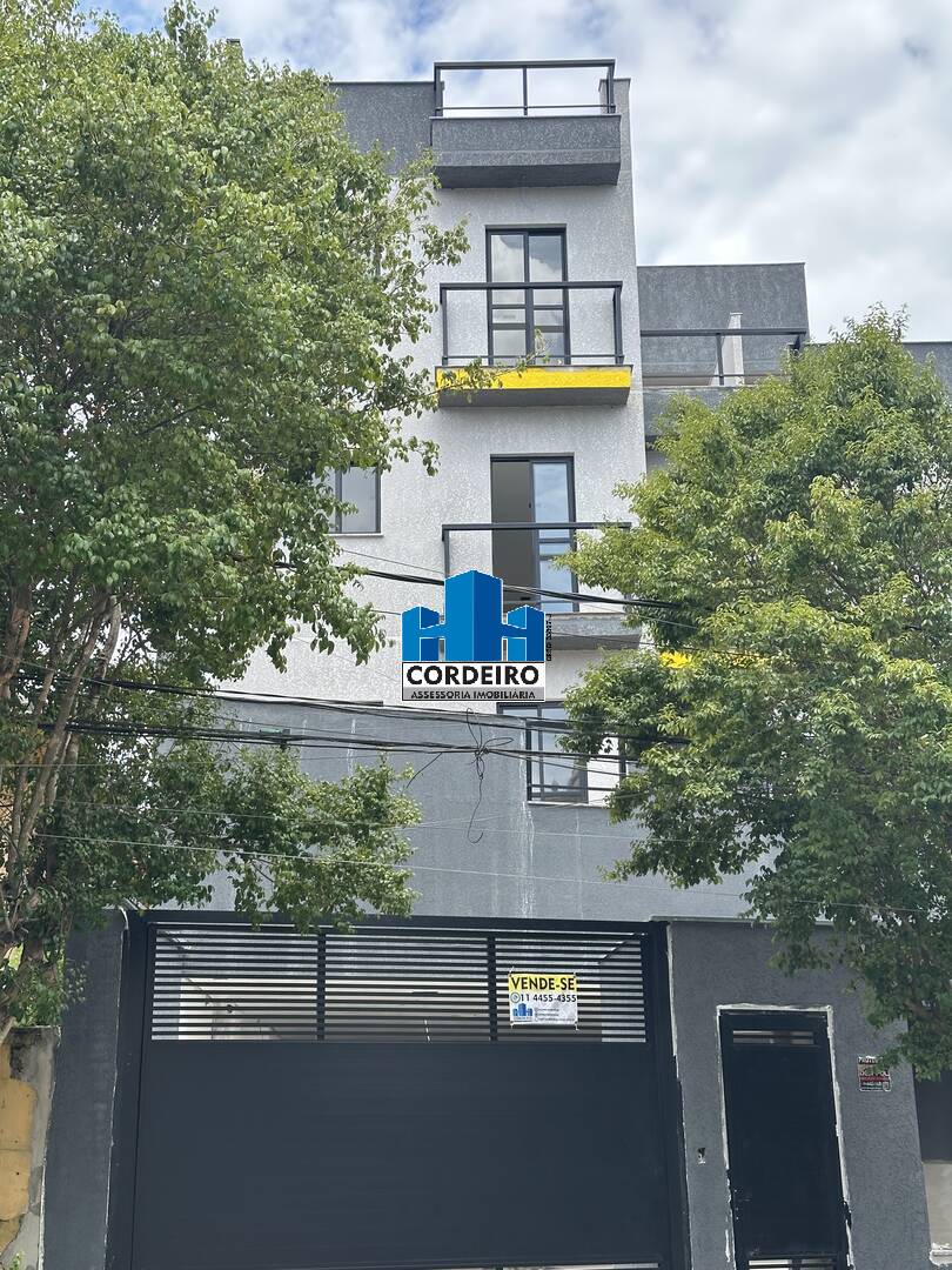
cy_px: 635
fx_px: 1760
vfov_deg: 39.7
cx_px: 476
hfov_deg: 30.3
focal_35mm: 48
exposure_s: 1/1395
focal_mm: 6.86
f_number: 1.78
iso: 64
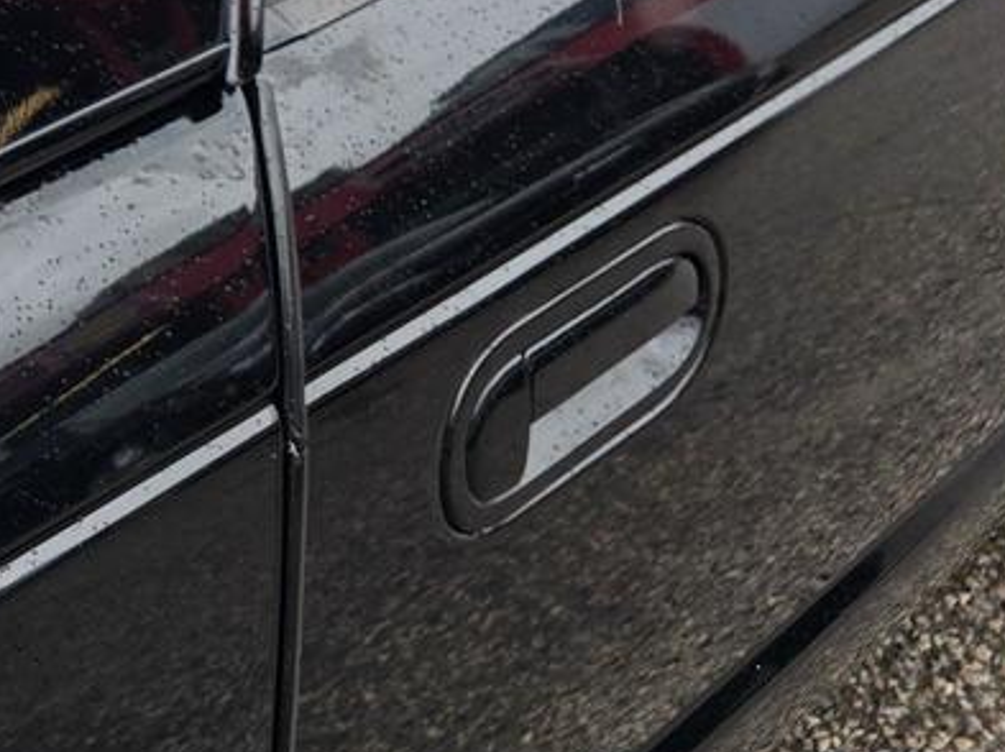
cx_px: -555
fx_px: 2175
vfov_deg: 17.9
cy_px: -317
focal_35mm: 75
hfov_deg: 21.3
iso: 40
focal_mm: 6.3
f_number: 1.7
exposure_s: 1/359
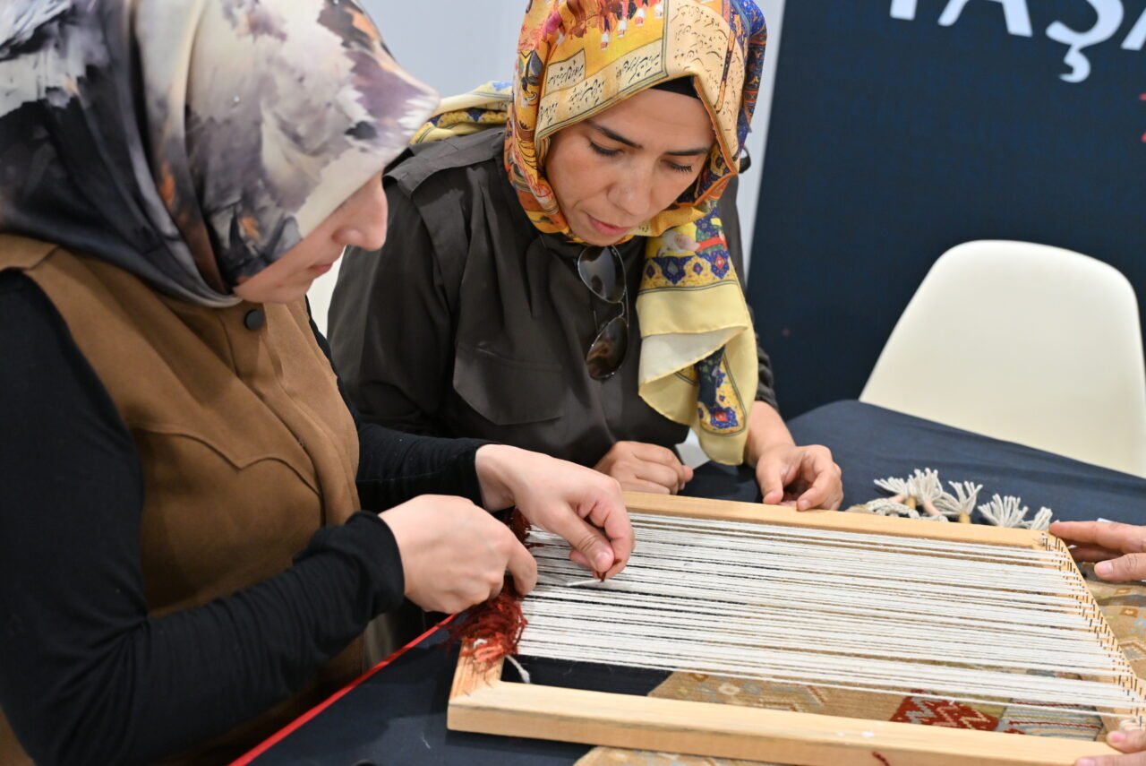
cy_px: 383
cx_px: 573
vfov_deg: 29.9
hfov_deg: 43.6
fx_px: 1433
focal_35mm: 45
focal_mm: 45
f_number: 4
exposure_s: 1/50
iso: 1800
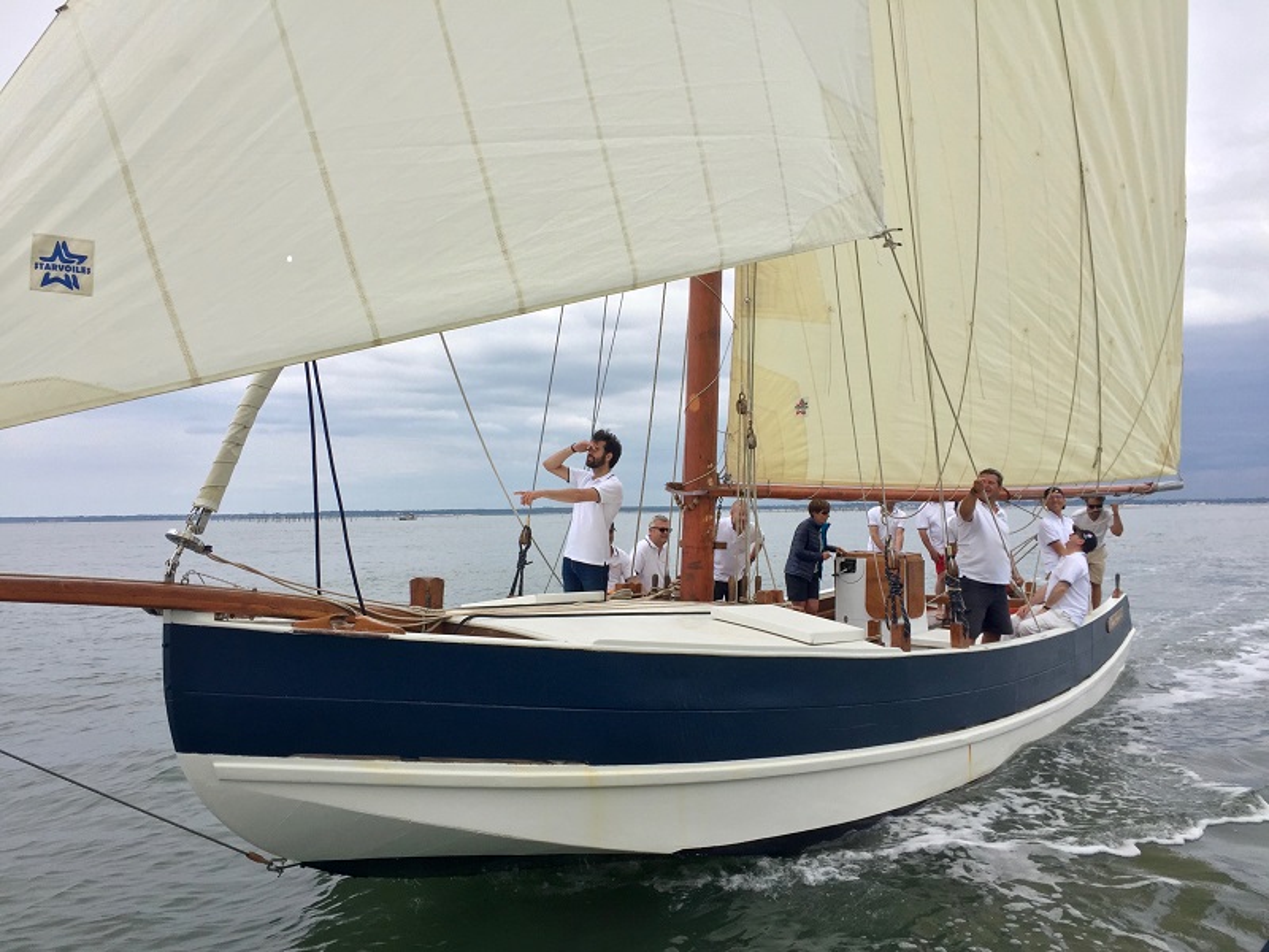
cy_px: 476
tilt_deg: +1.2
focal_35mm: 29
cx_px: 634
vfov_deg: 48.2
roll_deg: +0.5
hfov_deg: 61.7
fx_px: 1063
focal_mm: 4.15
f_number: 2.2
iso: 32
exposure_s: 1/2326
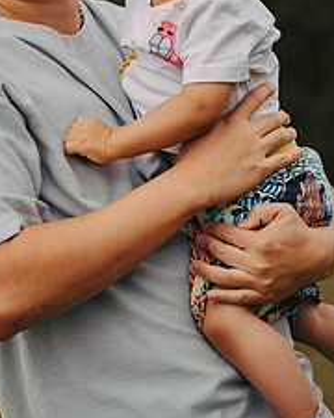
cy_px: 24
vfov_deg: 9.7
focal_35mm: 197
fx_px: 2434
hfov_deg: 7.8
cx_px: 143
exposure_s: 1/1000
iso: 640
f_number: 2.8
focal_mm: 105
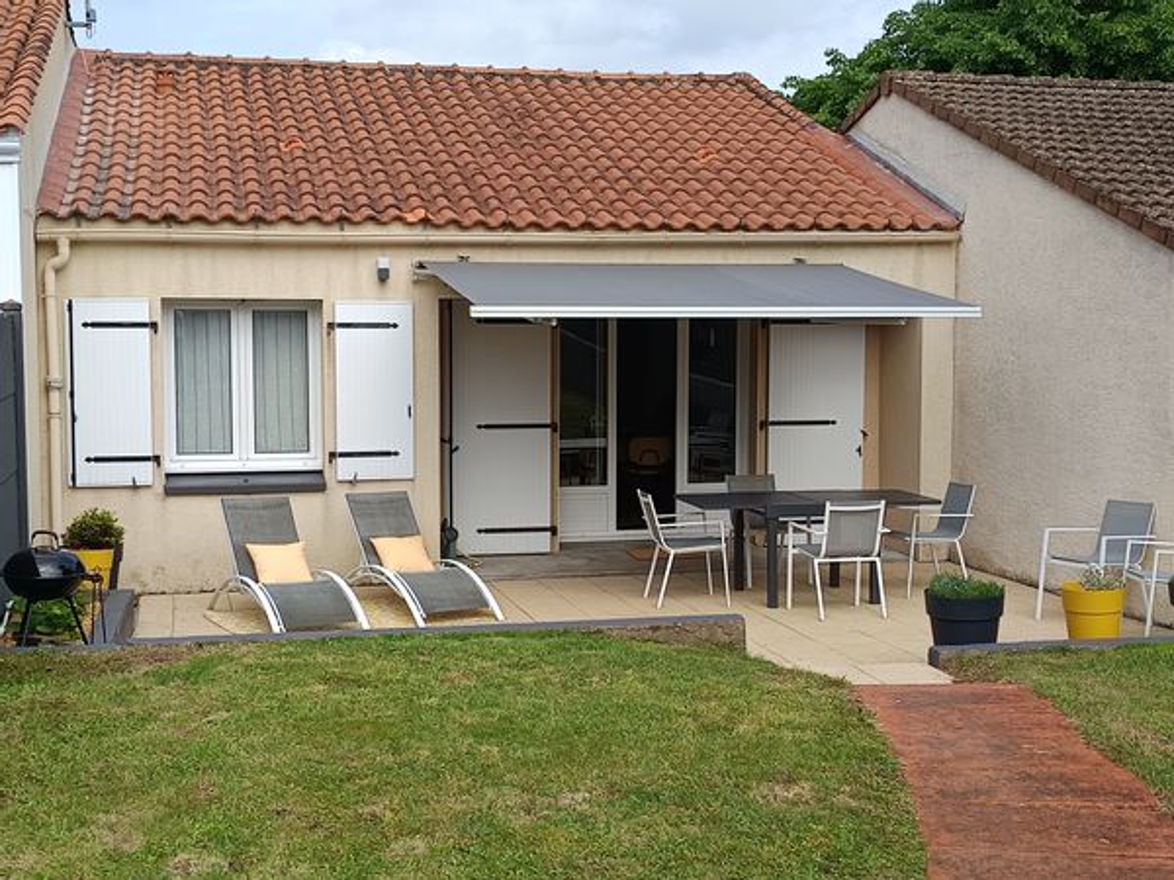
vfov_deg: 56.8
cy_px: 440
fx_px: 814
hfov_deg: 71.6
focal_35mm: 24
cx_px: 587
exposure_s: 1/368
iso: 50
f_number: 1.7
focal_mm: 5.31
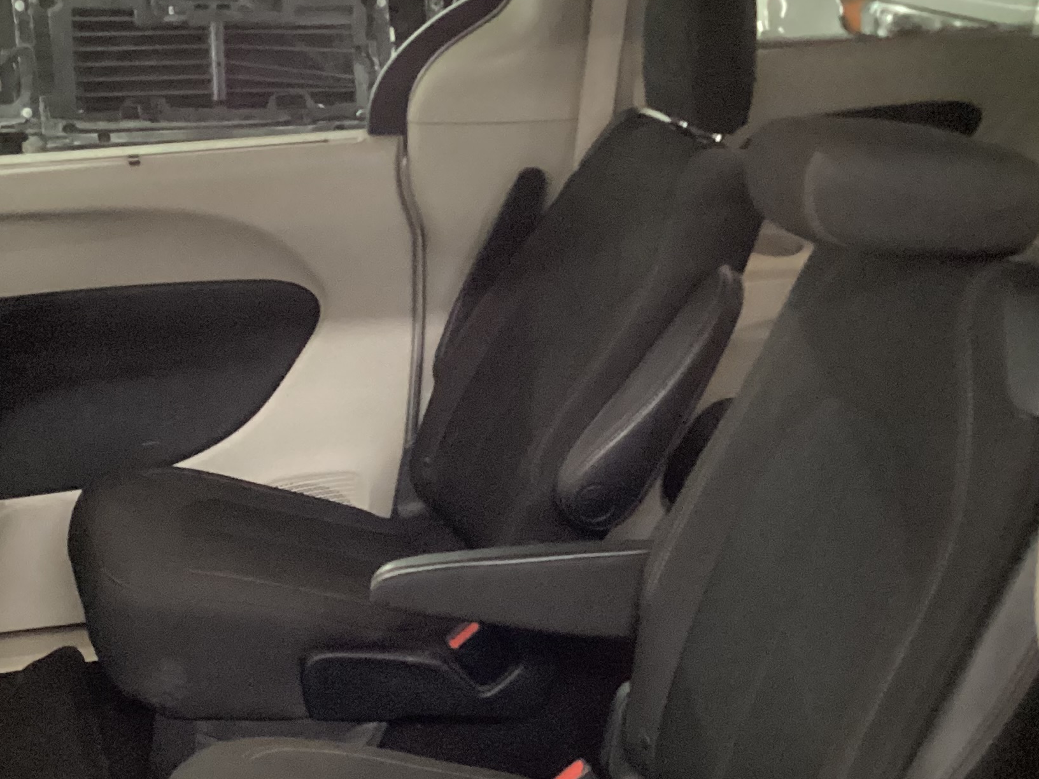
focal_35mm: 62
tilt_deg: -23.6
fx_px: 1861
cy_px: 586
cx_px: 397
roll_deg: -0.8
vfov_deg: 23.4
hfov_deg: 31.1
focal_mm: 3.3
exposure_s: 1/20
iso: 640
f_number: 2.4
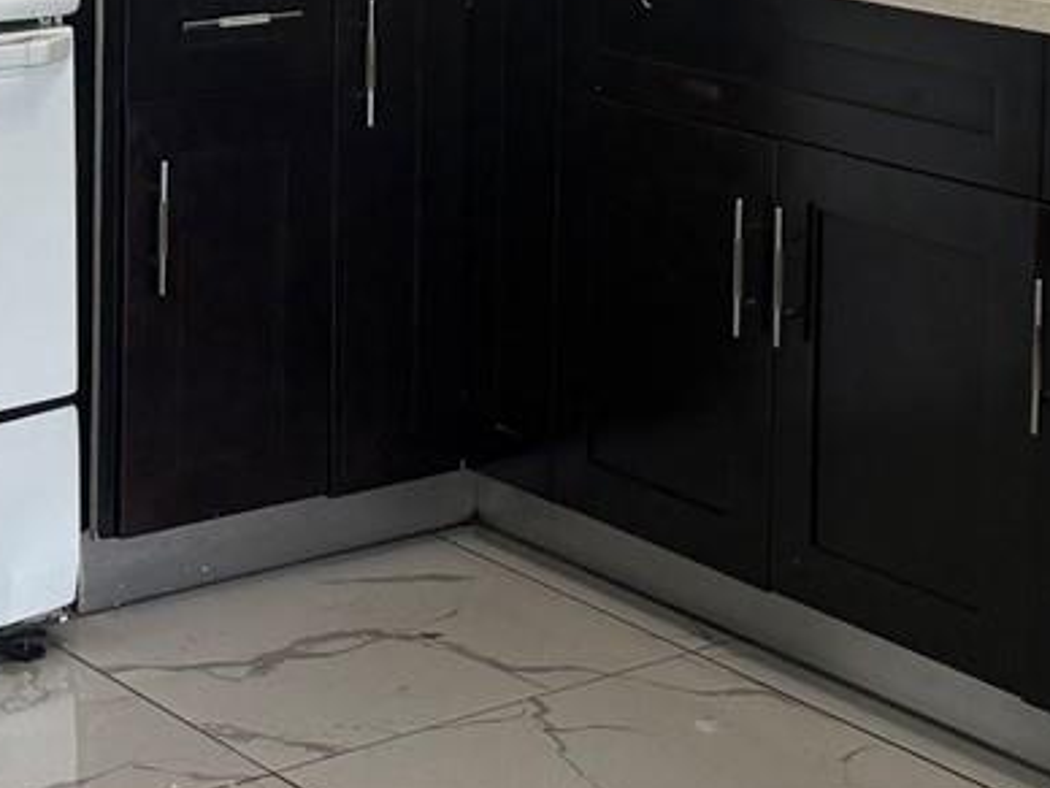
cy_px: -108
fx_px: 3003
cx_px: 869
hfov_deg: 19.6
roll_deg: -3.1
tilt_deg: -7.9
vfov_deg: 14.5
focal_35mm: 99
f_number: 1.78
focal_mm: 6.76
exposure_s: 1/120
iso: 160
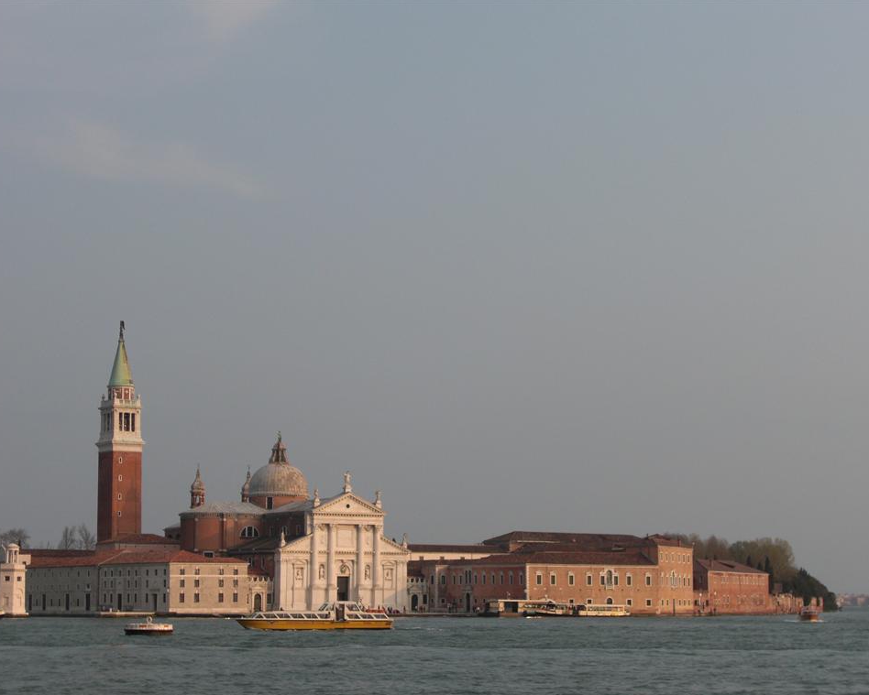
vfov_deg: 19.7
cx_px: 428
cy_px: 350
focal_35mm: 78
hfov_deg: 24.4
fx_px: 2007
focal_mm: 13.1
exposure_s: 1/400
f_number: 4.2
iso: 50
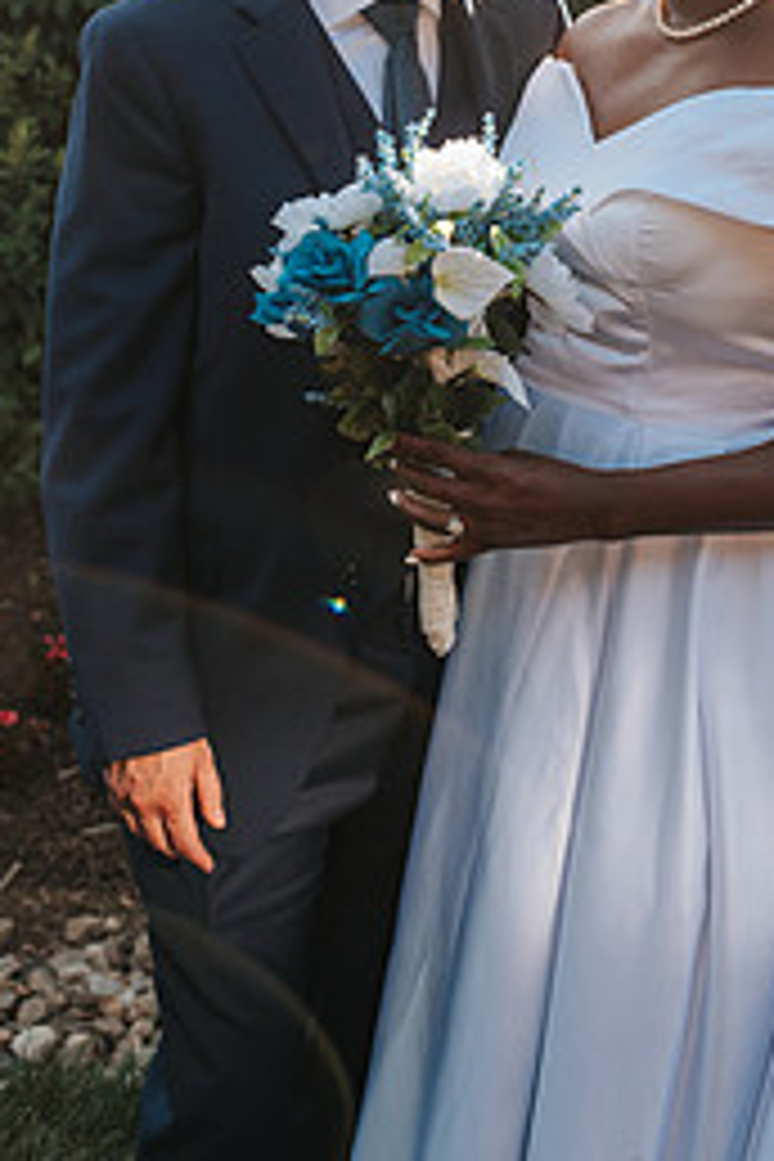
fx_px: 1967
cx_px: 536
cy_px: 194
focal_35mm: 61
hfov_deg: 22.1
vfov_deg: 31.8
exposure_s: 1/1000
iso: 450
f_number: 4
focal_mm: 35
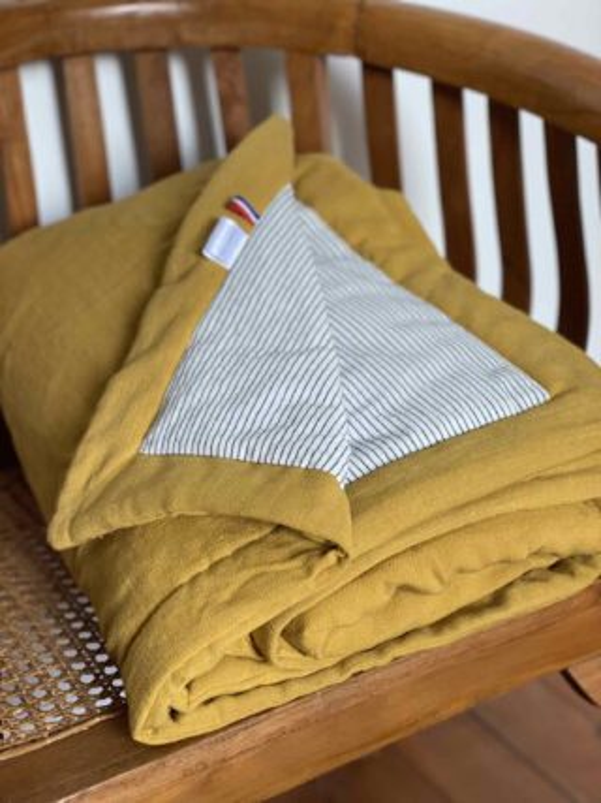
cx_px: 300
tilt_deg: -22.4
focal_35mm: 52
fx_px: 1204
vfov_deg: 36.8
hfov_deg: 28.0
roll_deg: +4.3
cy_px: 402
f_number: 2
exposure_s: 1/122
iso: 160
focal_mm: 6
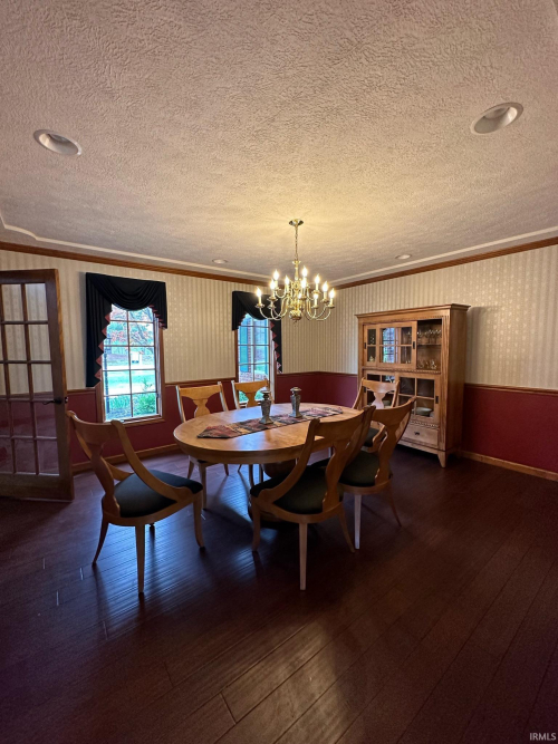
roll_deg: +1.0
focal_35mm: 14
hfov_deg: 85.7
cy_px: 372
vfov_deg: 102.1
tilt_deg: -4.1
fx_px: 301
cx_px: 279
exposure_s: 1/120
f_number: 2.2
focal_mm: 2.22
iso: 250
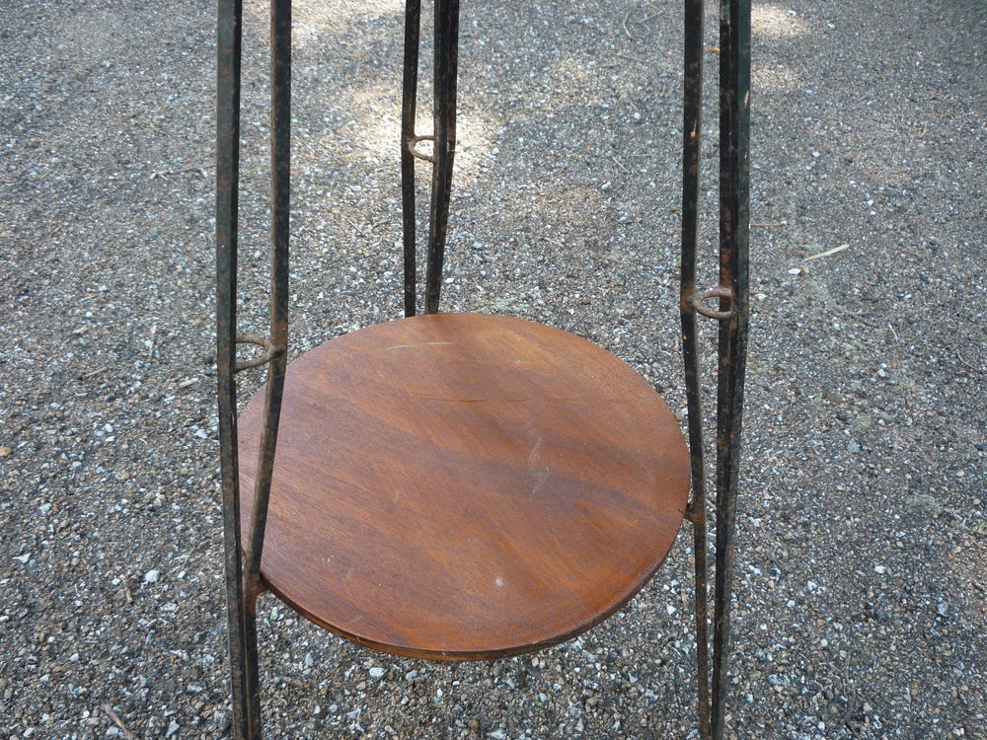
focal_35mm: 30
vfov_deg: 46.8
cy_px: 370
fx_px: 855
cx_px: 494
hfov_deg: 60.0
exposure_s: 1/60
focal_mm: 5.2
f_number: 3.3
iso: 100
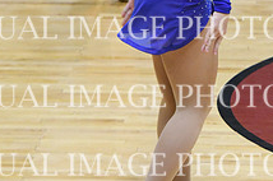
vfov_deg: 2.2
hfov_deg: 3.3
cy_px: -75
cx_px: 168
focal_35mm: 630
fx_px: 4770
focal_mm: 155
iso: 4000
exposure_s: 1/400
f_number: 3.5
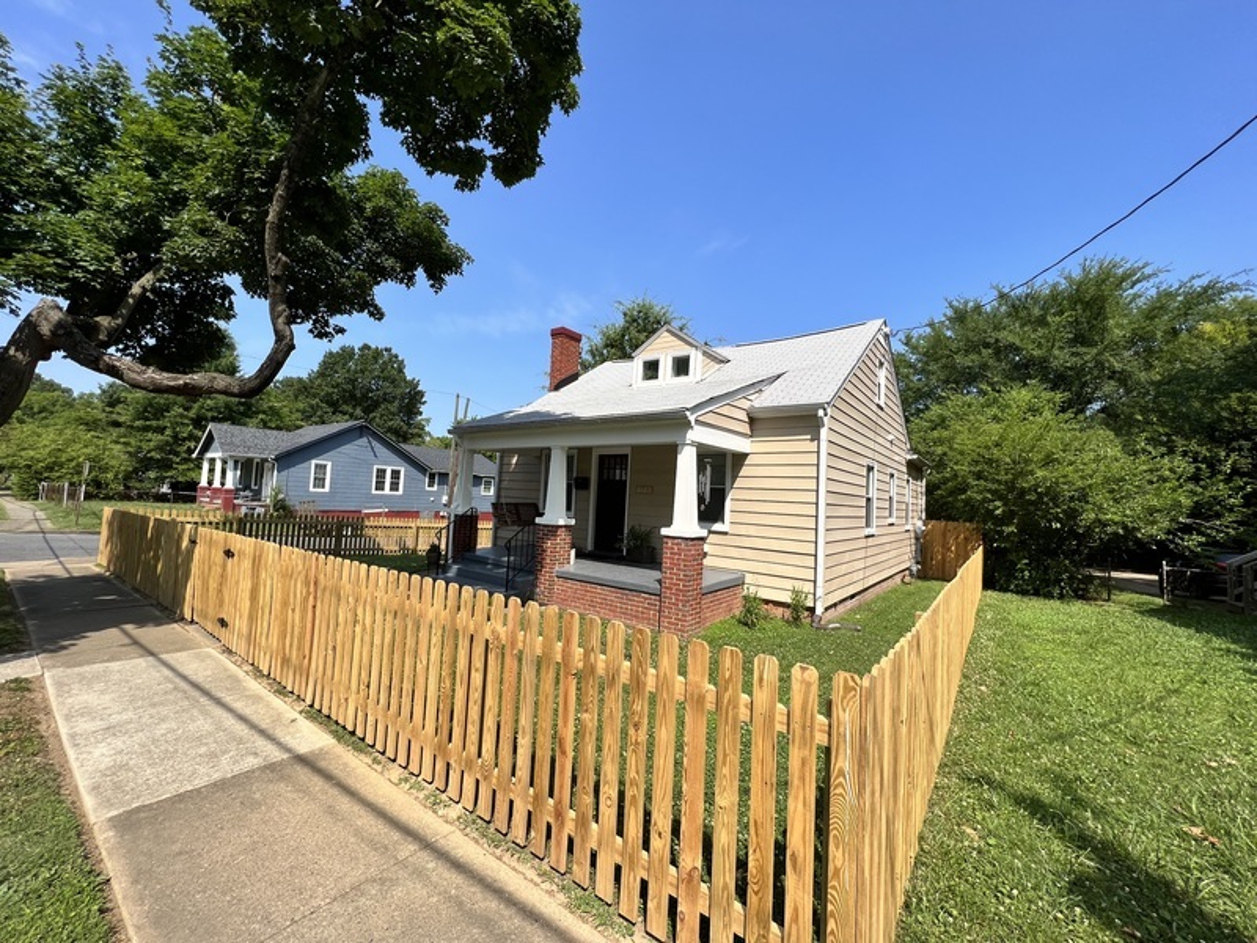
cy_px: 472
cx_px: 628
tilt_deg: +3.5
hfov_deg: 106.2
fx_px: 472
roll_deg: -2.6
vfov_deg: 89.9
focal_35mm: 13
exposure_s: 1/1815
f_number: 1.8
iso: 32
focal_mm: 1.57
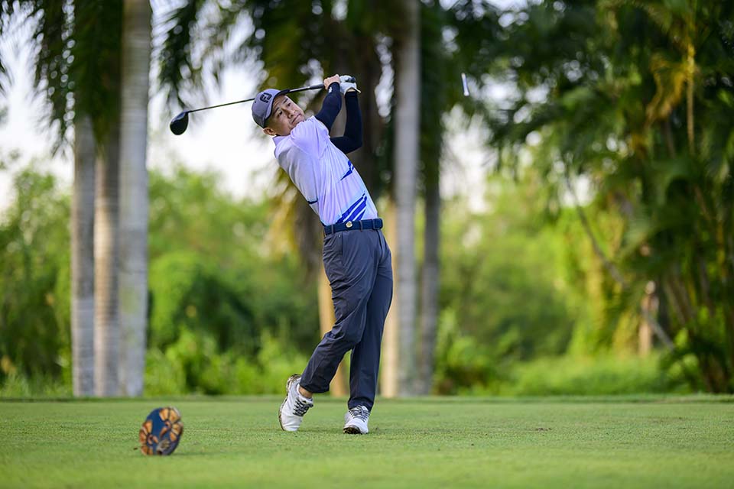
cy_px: 244
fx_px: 1733
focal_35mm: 85
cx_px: 367
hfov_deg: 23.9
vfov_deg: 16.1
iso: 400
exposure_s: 1/4000
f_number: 1.2
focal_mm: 85
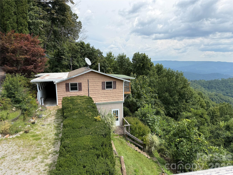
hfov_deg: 71.6
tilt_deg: -8.9
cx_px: 116
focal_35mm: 24
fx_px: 162
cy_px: 88
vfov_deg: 56.8
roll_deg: +1.1
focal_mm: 6.76
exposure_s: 1/3425
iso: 80
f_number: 1.78
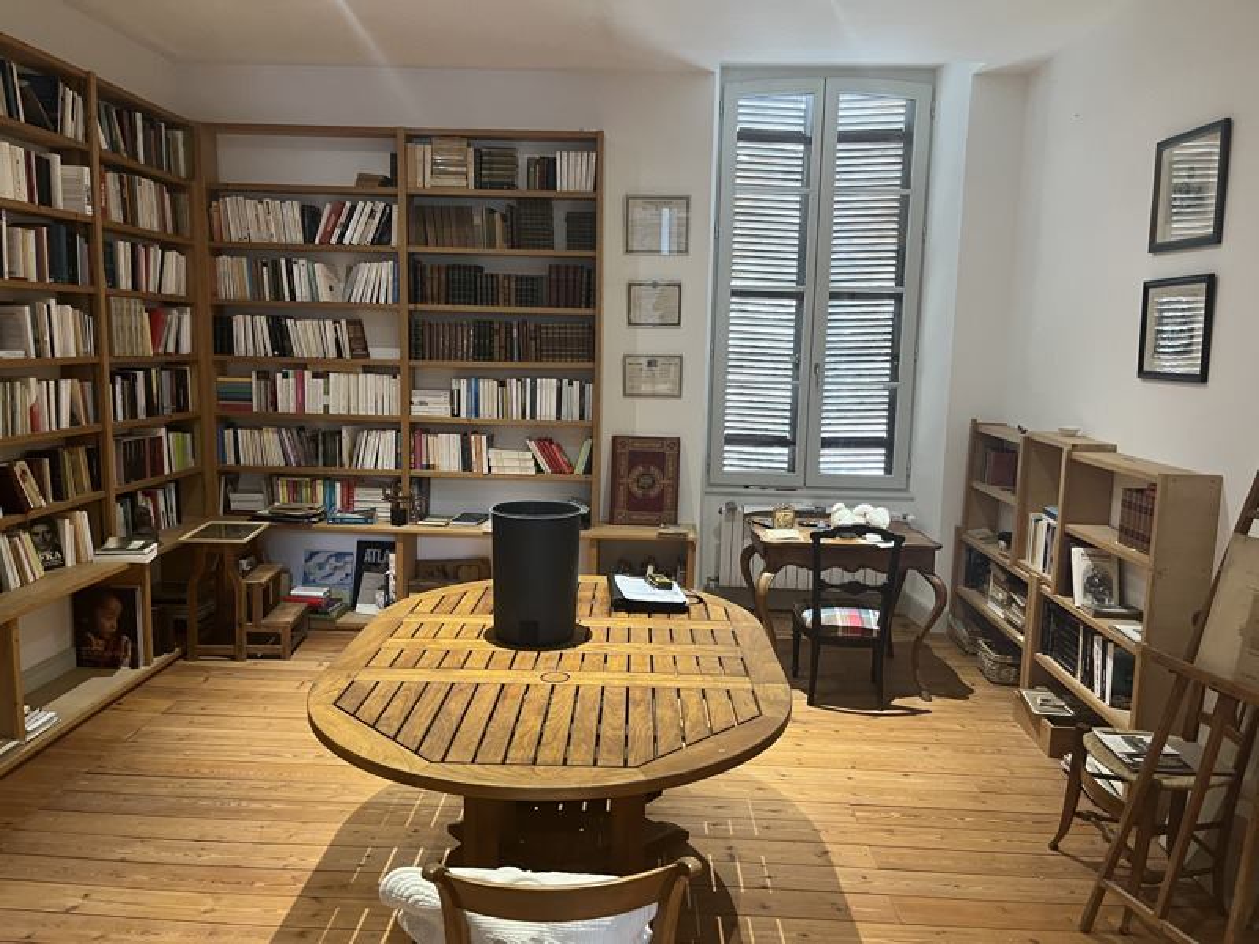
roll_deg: -0.9
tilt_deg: -7.8
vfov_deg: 53.1
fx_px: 946
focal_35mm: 26
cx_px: 630
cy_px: 472
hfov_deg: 67.3
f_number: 1.6
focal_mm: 5.1
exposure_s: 1/33
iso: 400
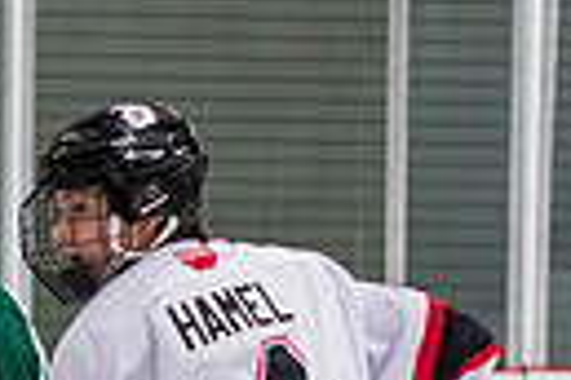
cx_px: -186
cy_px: 698
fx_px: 8025
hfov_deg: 4.1
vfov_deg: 2.7
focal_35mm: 506
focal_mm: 85
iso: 3200
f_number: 3.2
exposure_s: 1/640
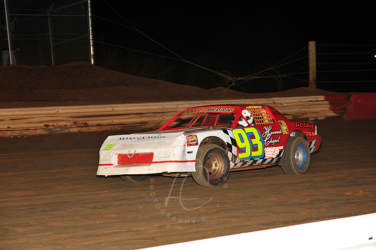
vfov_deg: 13.0
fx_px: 1096
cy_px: 125
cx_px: 188
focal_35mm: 105
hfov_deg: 19.5
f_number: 6.3
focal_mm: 105
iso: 800
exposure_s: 1/250
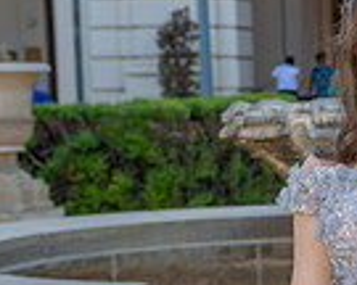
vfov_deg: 10.1
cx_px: 698
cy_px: 236
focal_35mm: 153
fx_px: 1617
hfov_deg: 11.4
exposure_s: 1/200
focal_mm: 38
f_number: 4
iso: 200
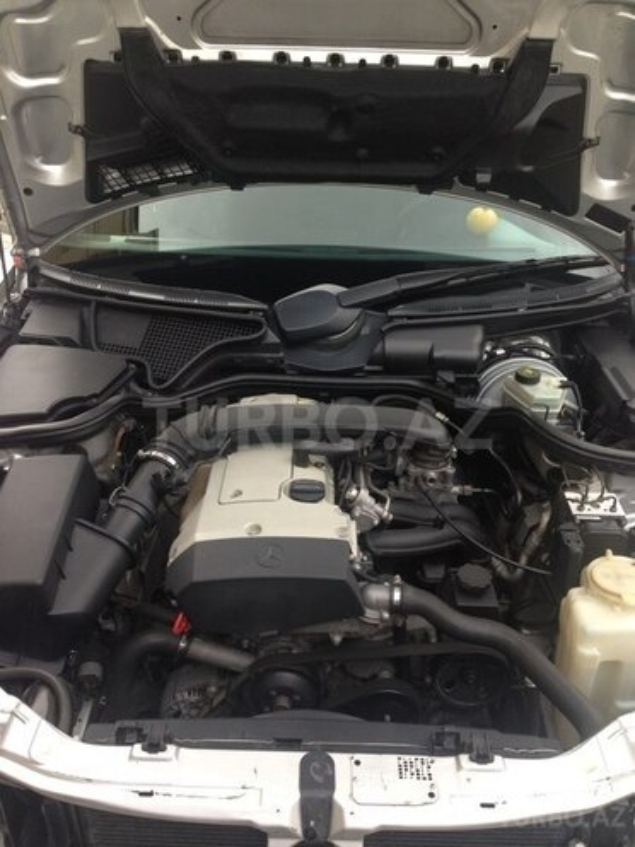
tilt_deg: -31.1
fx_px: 807
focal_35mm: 33
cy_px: 424
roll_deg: -2.2
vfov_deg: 55.4
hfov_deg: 42.9
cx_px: 318
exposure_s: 1/60
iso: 64
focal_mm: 4.12
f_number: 2.4
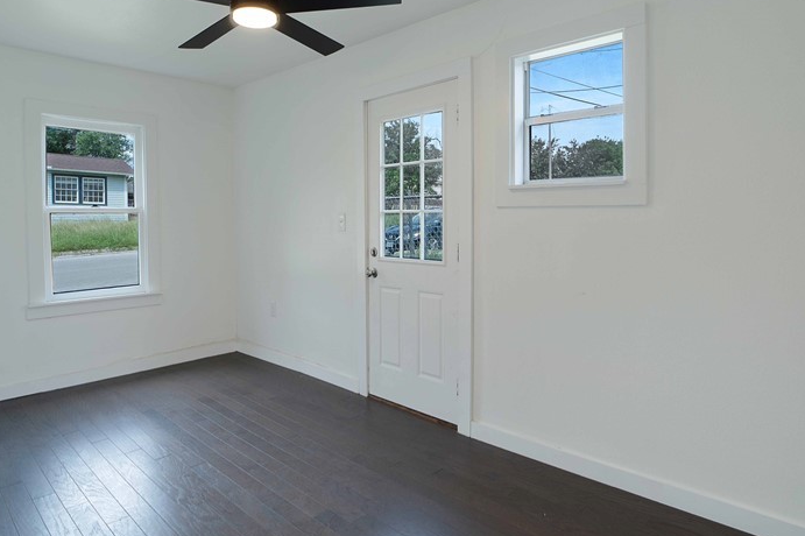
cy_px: 217
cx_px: 432
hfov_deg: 78.5
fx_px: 492
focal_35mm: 22
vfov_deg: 56.8
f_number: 8
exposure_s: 1/500
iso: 200
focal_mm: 14
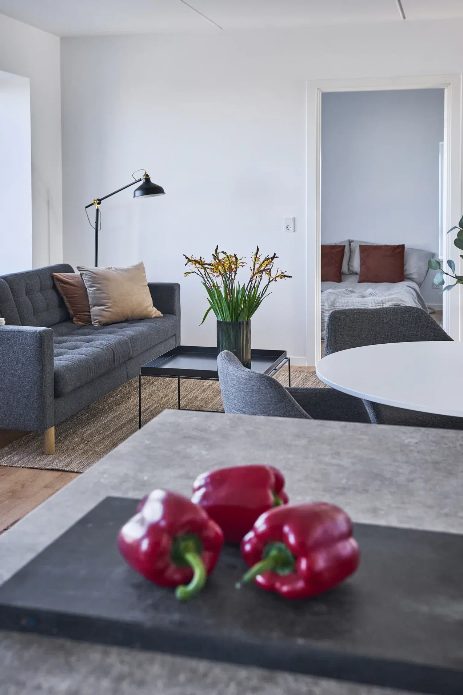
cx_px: 216
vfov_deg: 44.4
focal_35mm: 44
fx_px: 849
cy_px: 400
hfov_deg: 30.5
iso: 250
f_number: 5.6
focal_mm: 35
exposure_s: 1/60
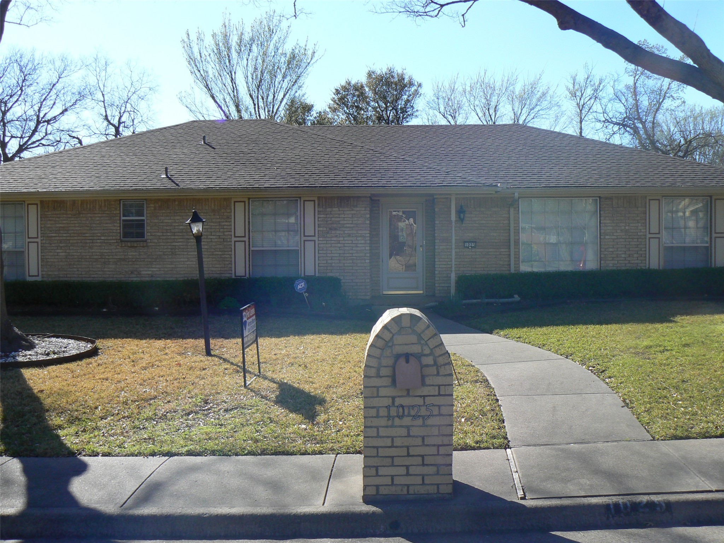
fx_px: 753
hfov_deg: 51.4
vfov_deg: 39.7
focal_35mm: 36
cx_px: 362
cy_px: 272
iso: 80
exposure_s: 1/320
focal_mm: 6
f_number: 5.6
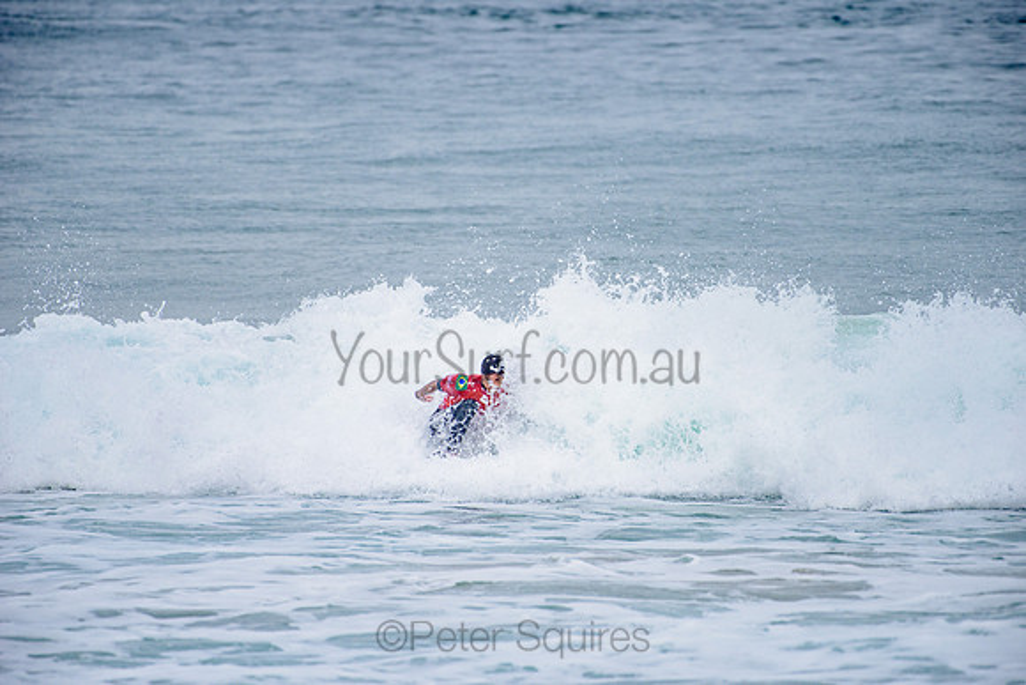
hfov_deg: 4.1
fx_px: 14255
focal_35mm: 500
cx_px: 513
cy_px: 342
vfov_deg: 2.8
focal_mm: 500
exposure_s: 1/2000
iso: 400
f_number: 5.6
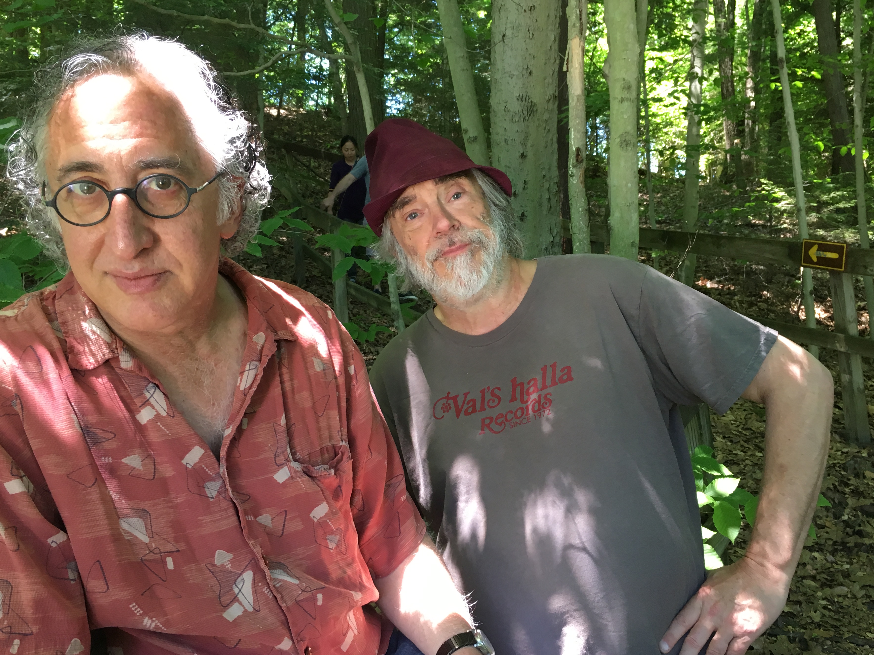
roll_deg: +1.3
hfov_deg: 55.3
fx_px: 833
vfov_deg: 42.9
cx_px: 470
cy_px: 321
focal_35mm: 33
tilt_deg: +4.3
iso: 64
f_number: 2.2
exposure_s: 1/30
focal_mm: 4.15
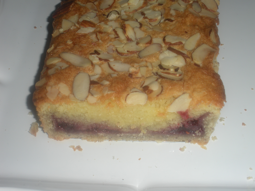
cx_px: 128
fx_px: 471
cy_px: 96
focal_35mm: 64
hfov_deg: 30.3
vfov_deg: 22.9
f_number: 4.6
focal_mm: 11.2
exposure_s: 1/125
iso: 64
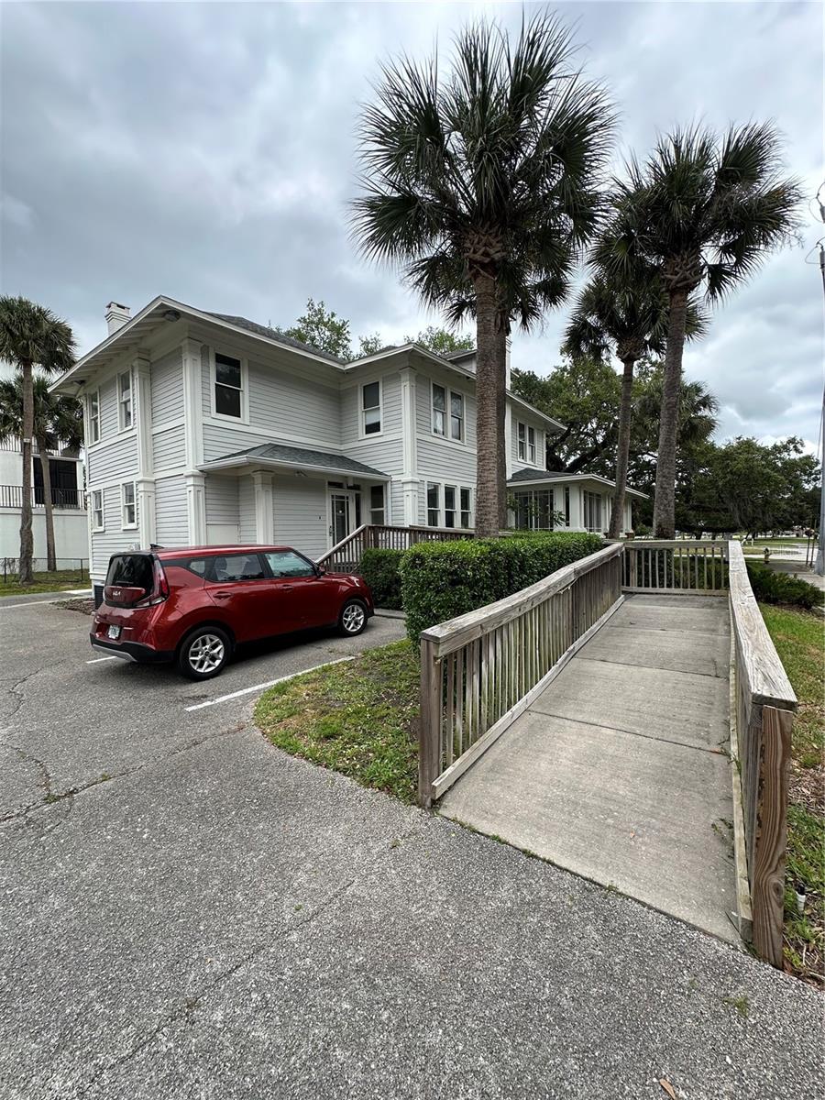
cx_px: 412
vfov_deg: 102.1
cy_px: 550
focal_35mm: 14
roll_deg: +0.9
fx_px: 445
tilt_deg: -2.1
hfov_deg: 85.7
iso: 40
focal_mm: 2.22
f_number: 2.2
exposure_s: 1/801
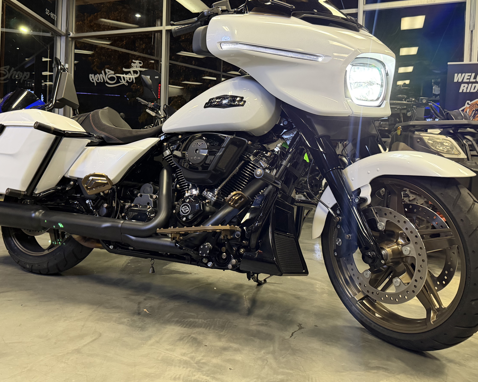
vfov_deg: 48.3
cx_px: 208
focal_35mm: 30
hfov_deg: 58.6
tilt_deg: -1.3
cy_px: 157
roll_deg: -2.8
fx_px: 424
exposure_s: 1/60
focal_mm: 6.76
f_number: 1.78
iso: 500
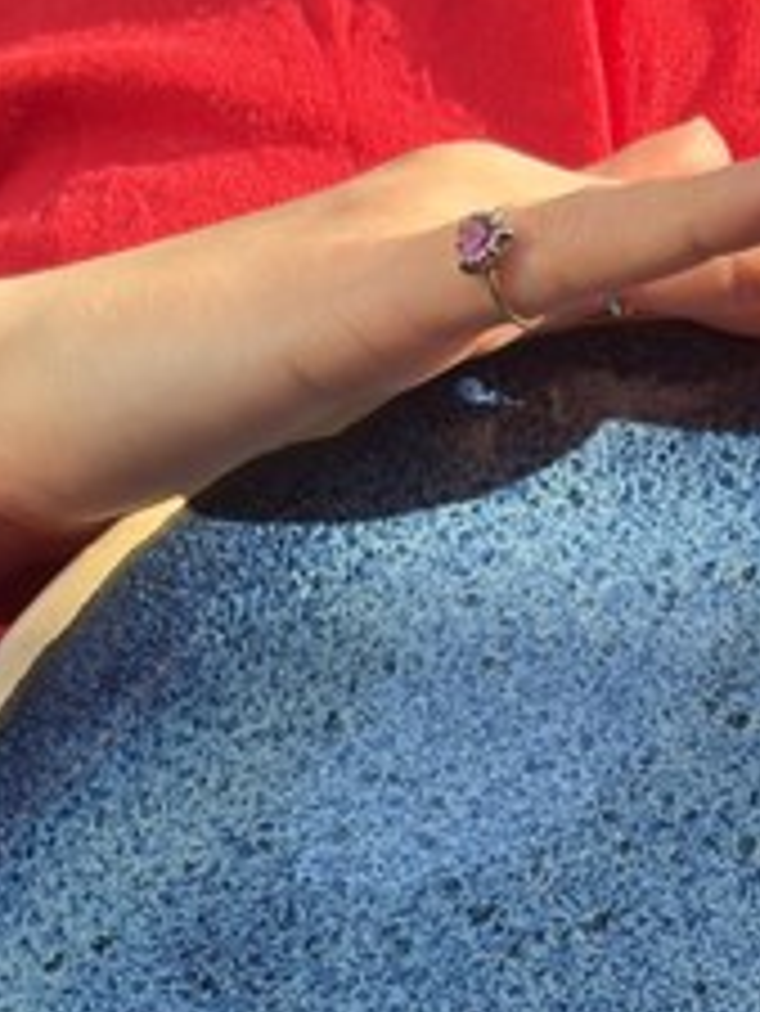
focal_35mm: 123
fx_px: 3597
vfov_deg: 15.5
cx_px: 657
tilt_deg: -1.6
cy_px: 1154
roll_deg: +0.9
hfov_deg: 12.0
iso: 50
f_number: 1.6
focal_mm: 5.96
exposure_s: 1/612
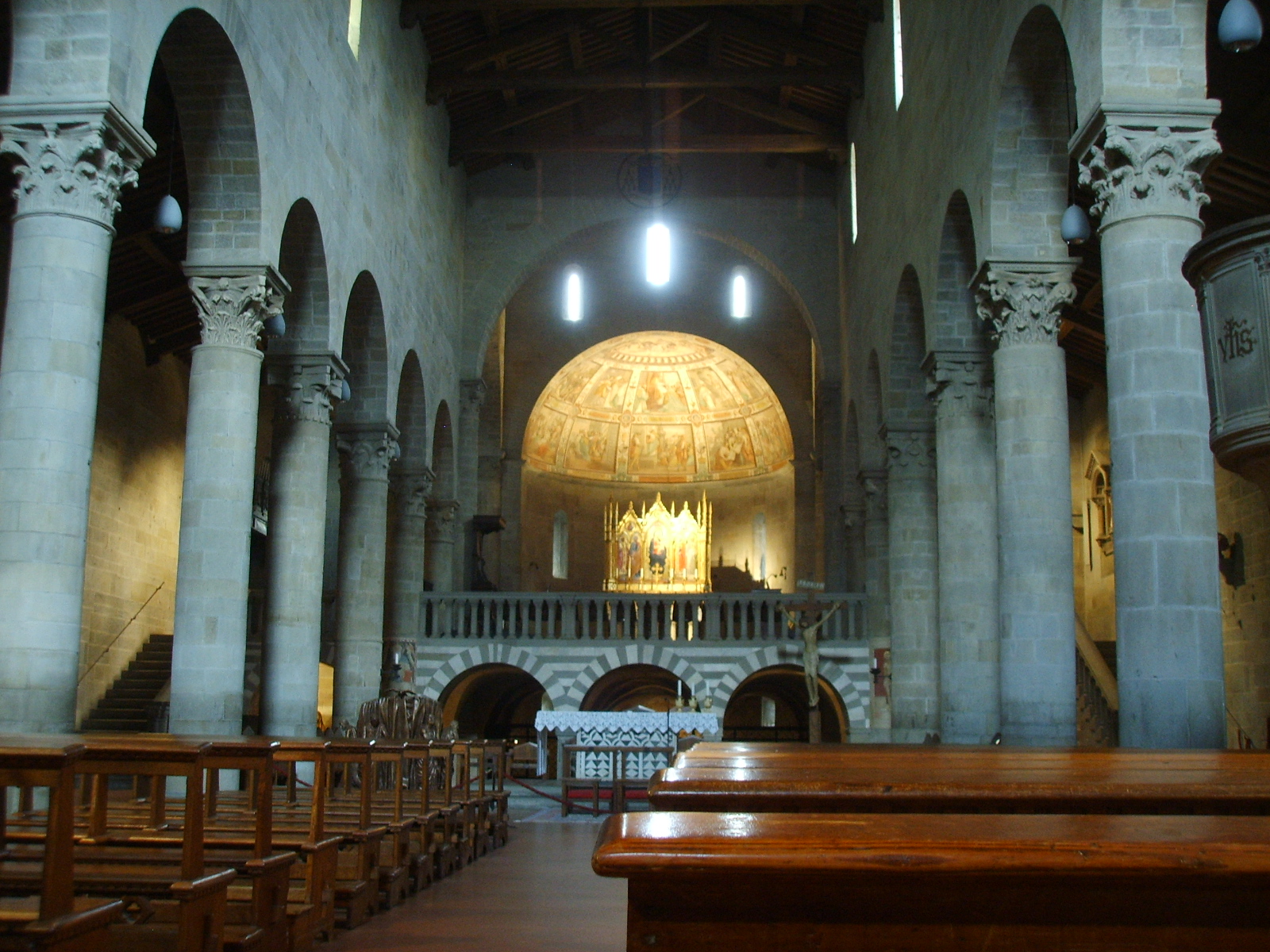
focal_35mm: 39
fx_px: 1431
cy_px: 476
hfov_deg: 47.9
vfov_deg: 36.8
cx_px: 635
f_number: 3.5
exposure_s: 1/2
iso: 150
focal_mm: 6.6
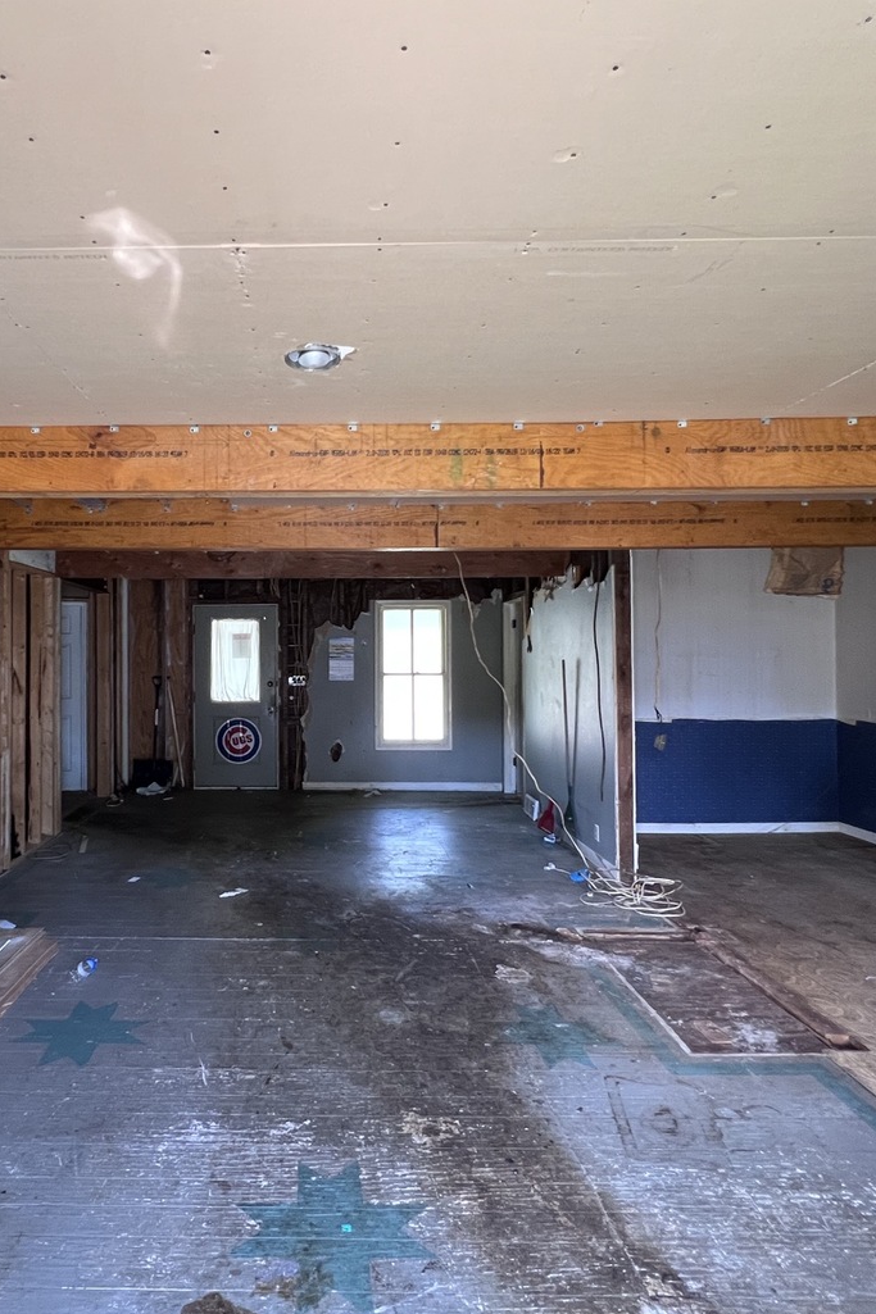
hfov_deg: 63.2
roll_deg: -0.6
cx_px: 304
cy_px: 649
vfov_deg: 86.9
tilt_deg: +0.4
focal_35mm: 19
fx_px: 694
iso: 250
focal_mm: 1.57
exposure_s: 1/79
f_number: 1.8
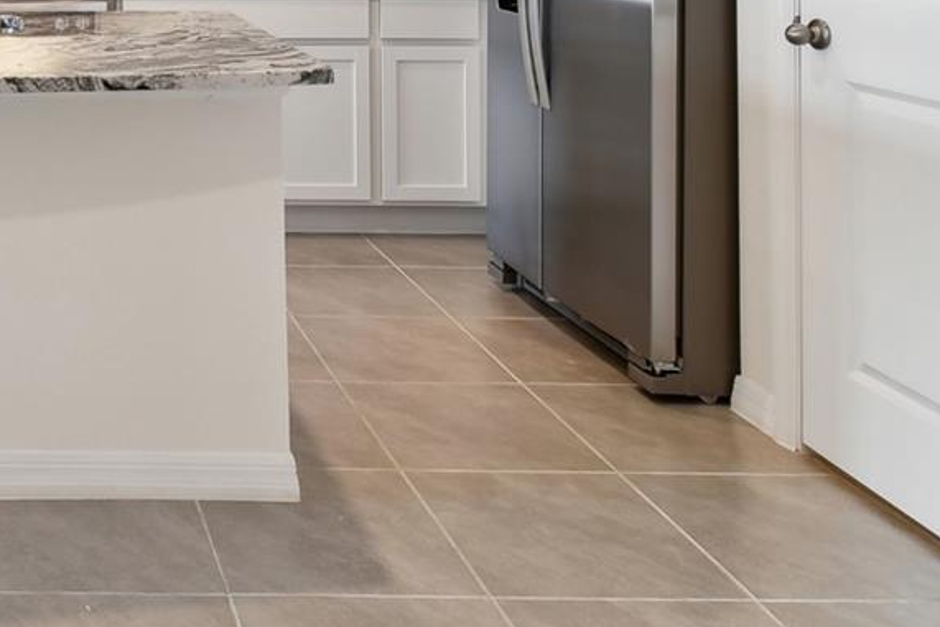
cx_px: -41
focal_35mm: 42
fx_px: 1097
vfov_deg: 28.2
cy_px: -110
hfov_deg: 39.7
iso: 100
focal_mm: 10
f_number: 7.1
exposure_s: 1/4
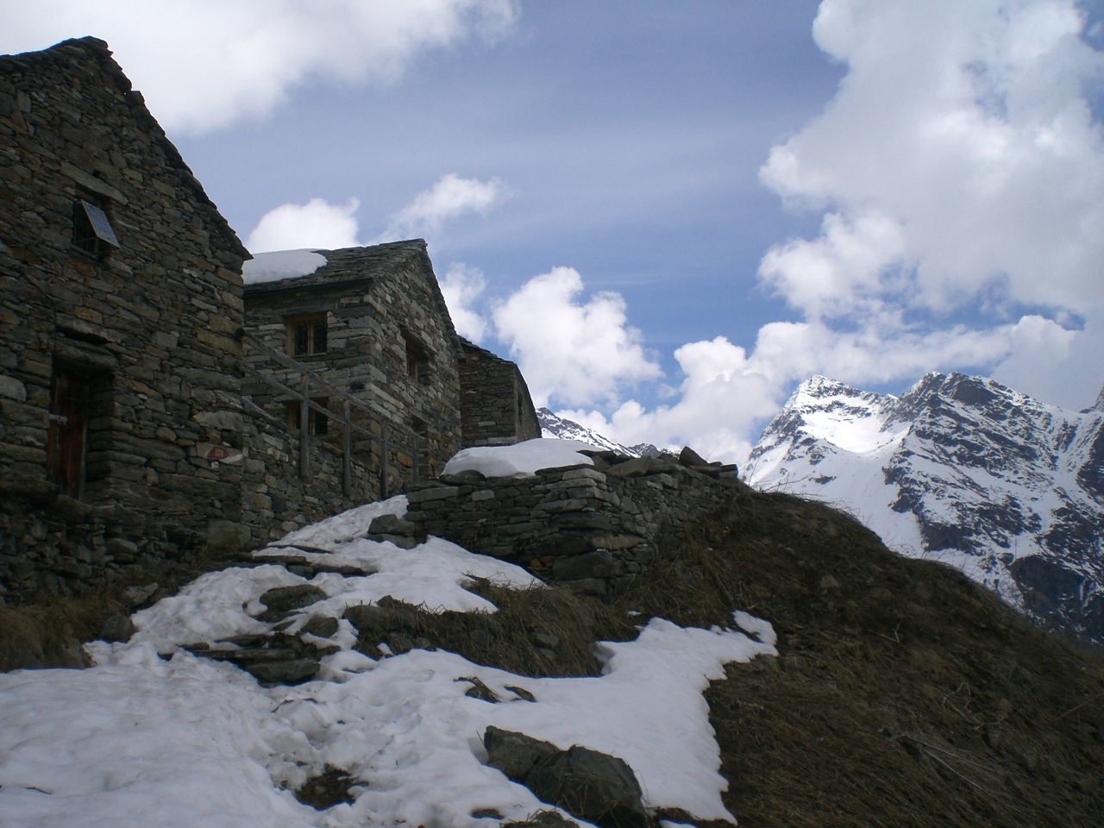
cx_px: 552
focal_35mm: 38
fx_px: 1212
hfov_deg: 49.0
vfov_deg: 37.7
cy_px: 414
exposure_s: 1/1000
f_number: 4.4
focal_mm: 6.3
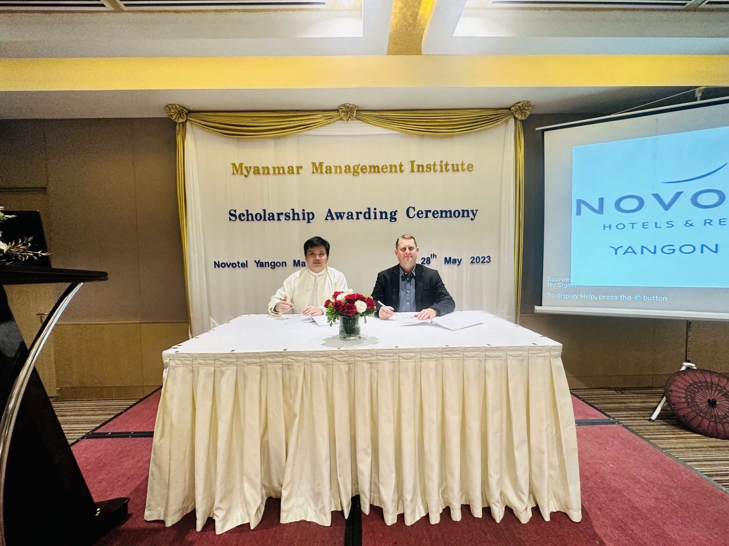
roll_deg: +0.7
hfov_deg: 102.1
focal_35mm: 14
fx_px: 295
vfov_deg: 85.7
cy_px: 273
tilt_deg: -3.5
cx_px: 364
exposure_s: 1/50
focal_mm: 2.22
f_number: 2.2
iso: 250
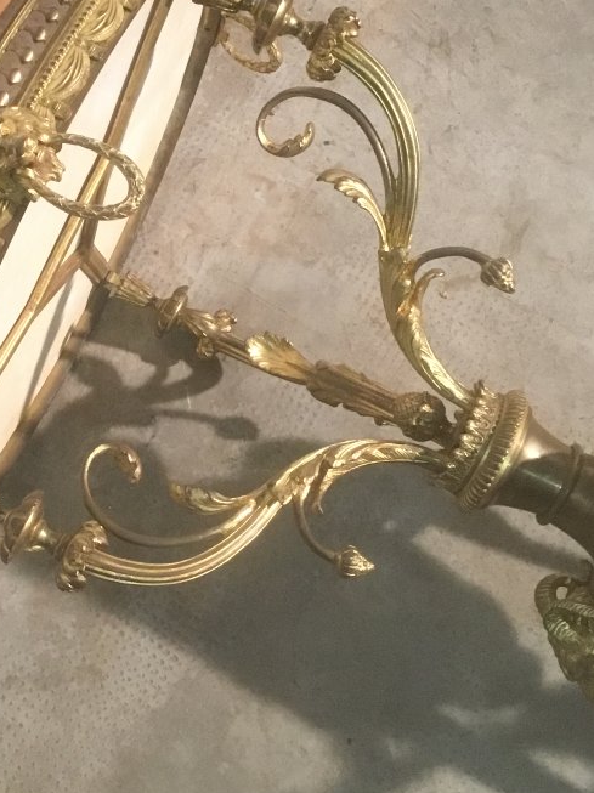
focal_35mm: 57
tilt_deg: -69.6
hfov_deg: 25.3
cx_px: 142
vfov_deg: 33.7
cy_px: 311
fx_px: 1305
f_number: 2.4
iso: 250
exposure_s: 1/25
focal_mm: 3.3
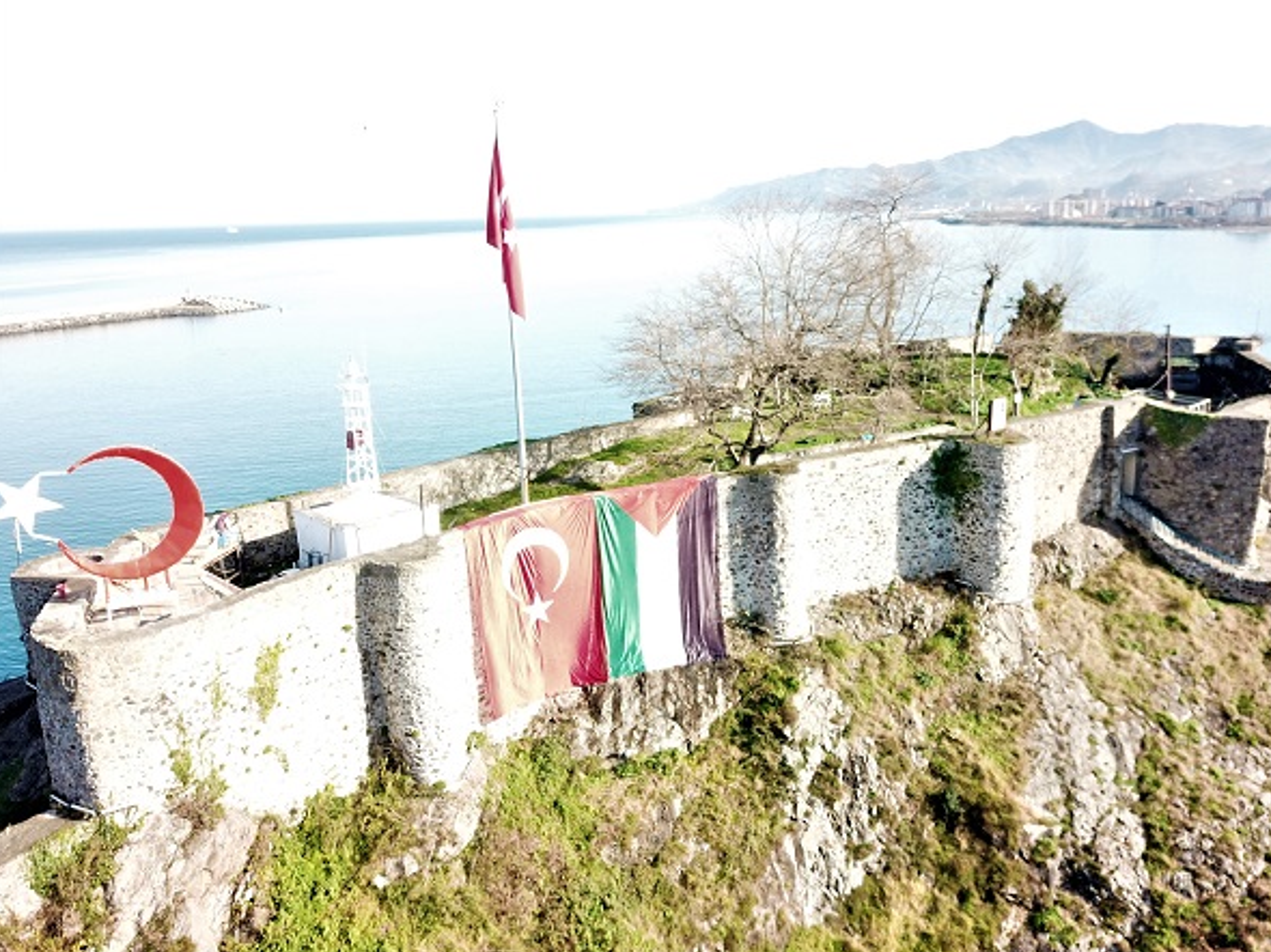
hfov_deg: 63.4
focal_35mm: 28
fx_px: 1028
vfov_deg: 49.7
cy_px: 478
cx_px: 673
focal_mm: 4.73
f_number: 2.2
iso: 100
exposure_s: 1/281
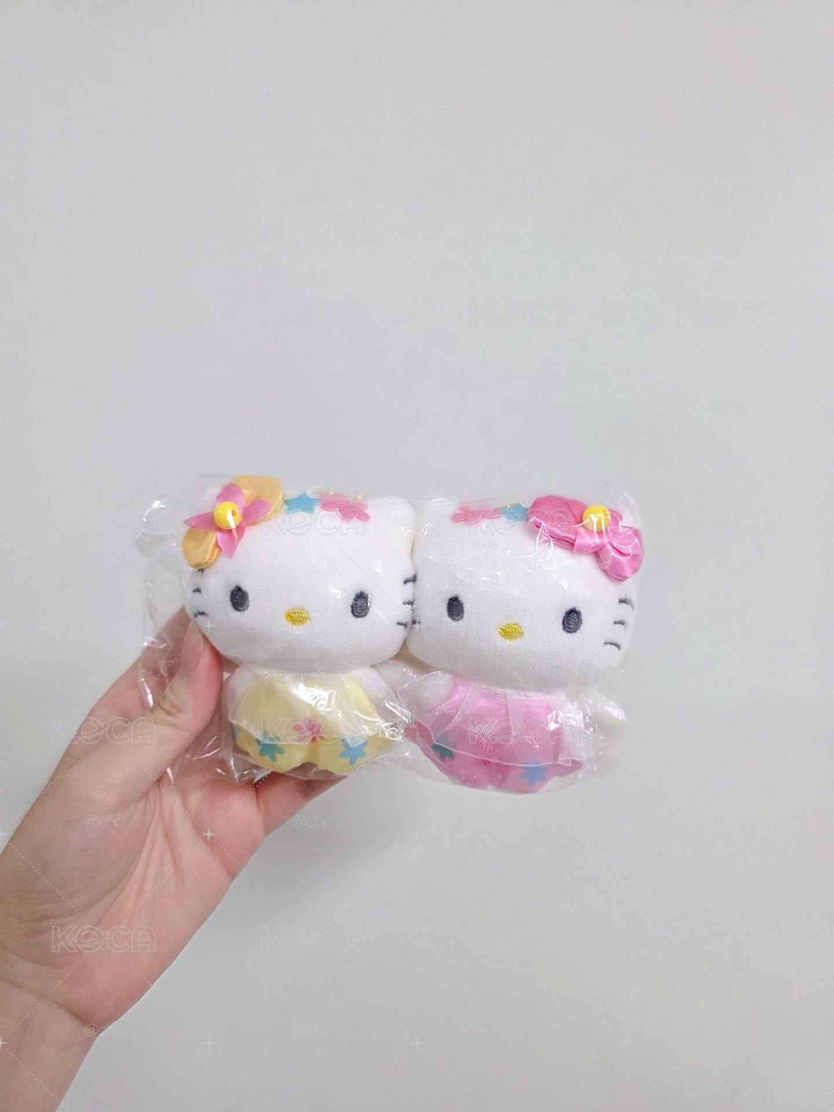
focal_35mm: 23
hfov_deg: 58.9
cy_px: 556
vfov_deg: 73.9
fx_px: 739
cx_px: 417
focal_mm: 6.3
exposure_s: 1/120
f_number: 1.7
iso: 400
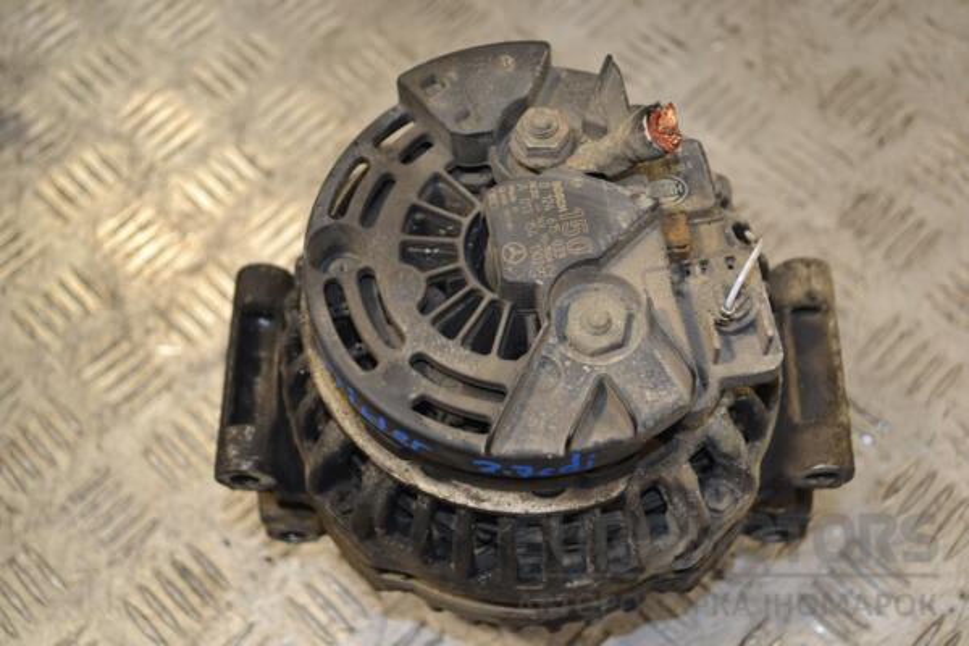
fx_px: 1292
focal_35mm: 48
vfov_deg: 28.1
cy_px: 323
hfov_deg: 41.1
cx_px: 484
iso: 400
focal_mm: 32
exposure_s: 1/125
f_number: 4.8
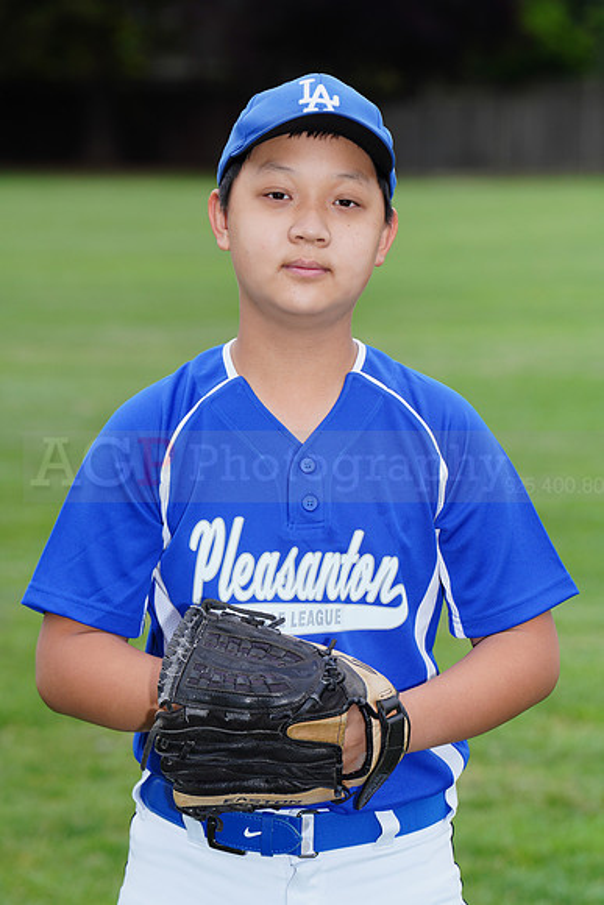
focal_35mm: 200
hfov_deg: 6.9
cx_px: 302
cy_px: 452
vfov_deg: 10.3
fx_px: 5030
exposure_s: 1/200
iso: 200
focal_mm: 200
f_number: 8
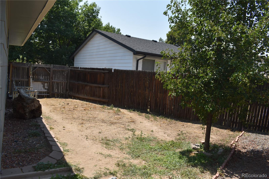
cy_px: 90
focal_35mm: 27
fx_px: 202
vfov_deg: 47.9
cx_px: 134
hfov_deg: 67.4
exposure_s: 1/200
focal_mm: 18
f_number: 9
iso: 100
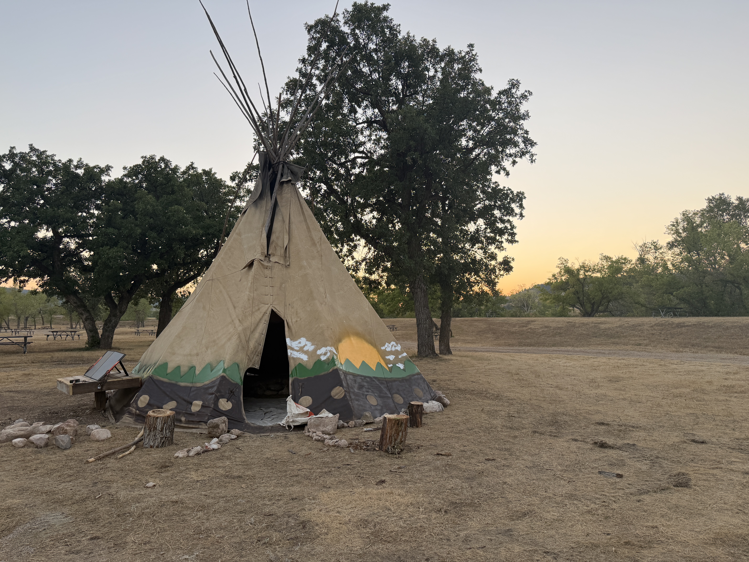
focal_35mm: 24
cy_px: 281
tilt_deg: +4.9
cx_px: 374
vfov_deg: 56.8
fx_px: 519
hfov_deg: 71.6
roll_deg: +1.6
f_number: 1.78
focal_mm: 6.76
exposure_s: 1/217
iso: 80
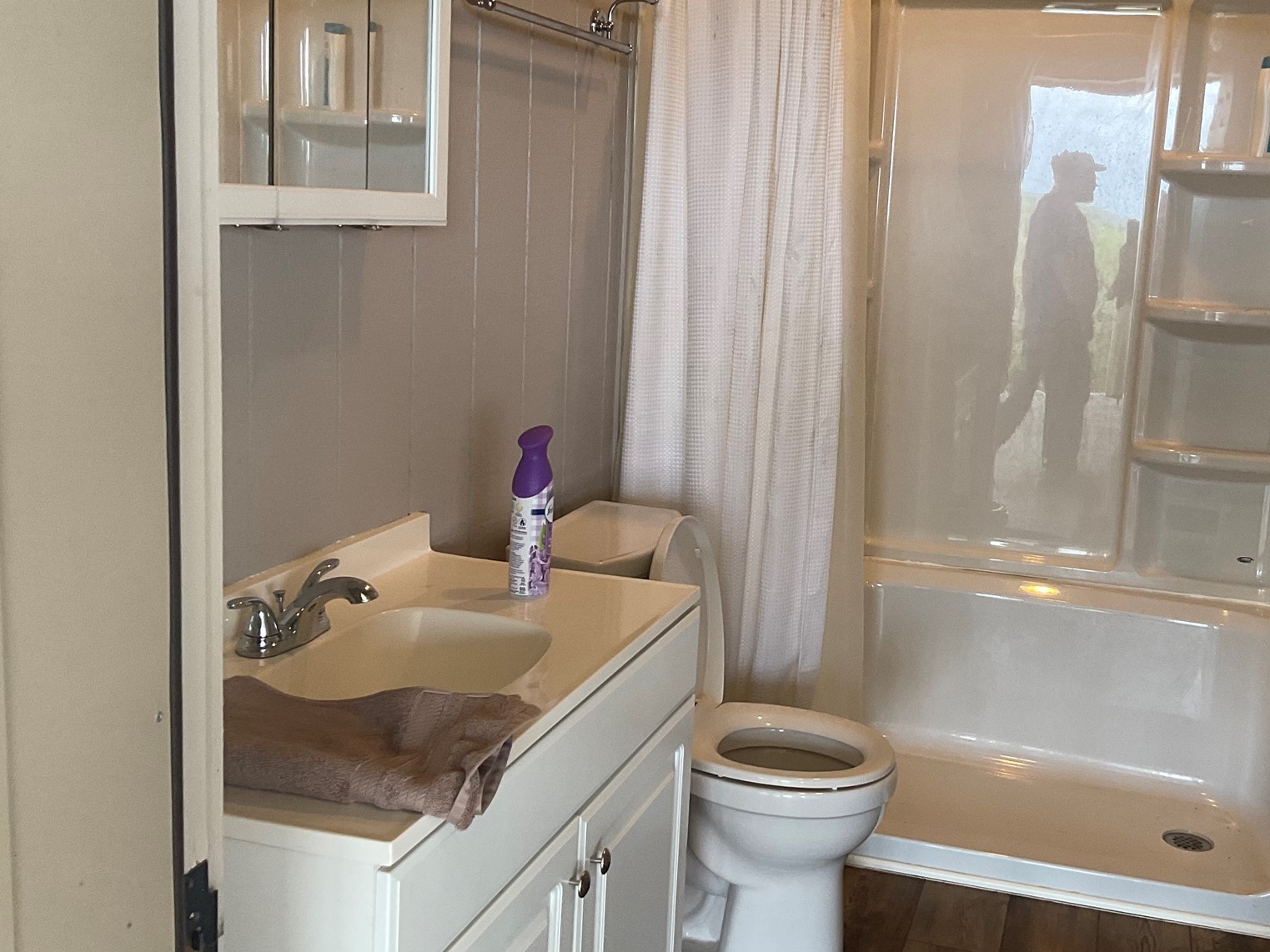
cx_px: 773
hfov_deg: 47.5
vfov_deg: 36.8
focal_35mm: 39
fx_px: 1431
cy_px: 429
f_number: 1.8
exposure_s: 1/122
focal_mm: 3
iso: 64
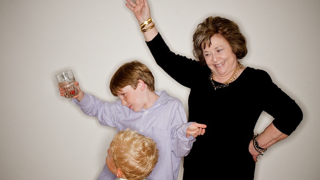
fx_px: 535
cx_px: 160
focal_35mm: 63
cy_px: 79
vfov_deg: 19.1
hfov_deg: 33.3
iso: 200
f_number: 16
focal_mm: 40
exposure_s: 1/250
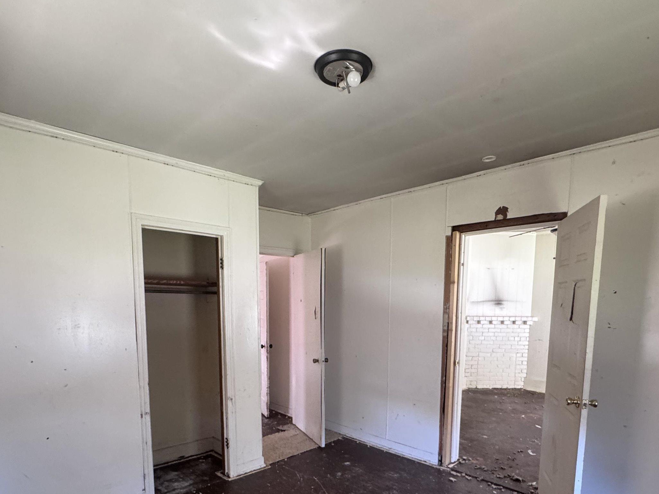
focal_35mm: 21
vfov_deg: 61.2
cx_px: 334
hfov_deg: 79.0
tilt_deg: -6.4
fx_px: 400
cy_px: 347
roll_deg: -0.7
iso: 320
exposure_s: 1/62
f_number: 2.2
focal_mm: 2.22
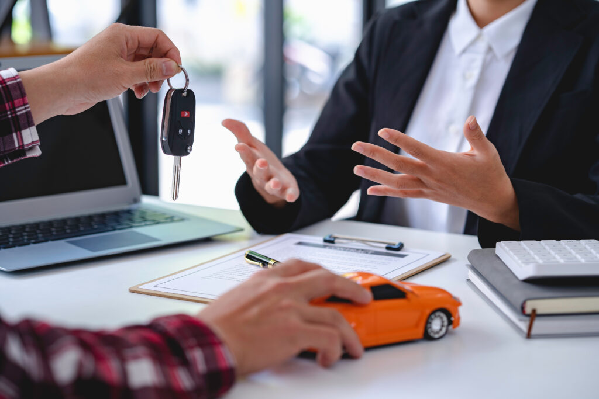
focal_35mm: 85
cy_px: 200
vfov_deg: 16.1
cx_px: 300
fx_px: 1414
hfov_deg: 23.9
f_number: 2.8
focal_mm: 85
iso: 100
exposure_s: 1/100
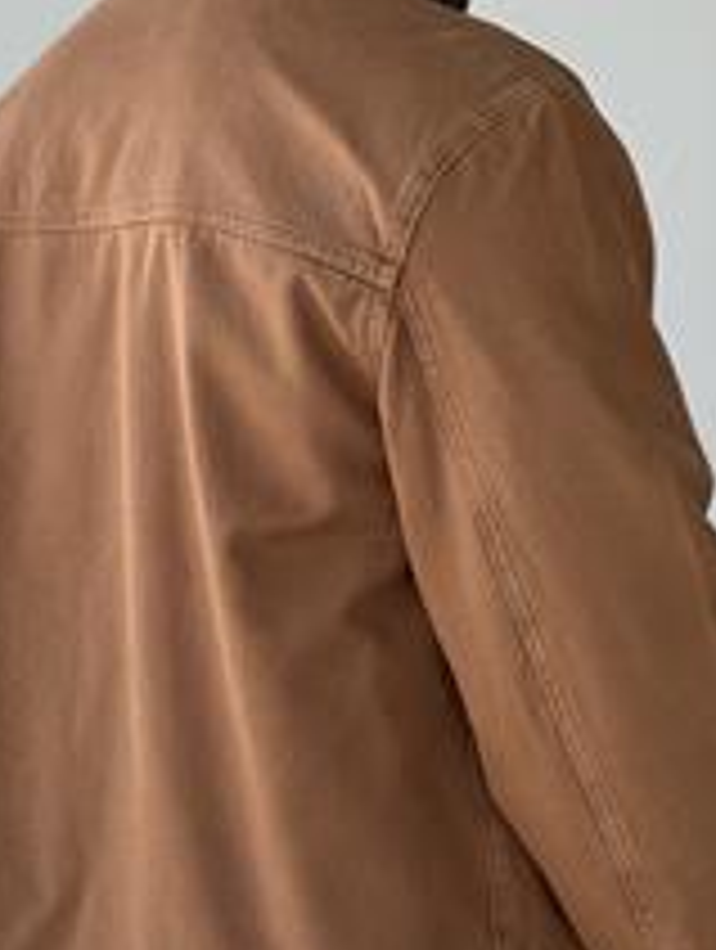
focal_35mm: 121
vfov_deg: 16.2
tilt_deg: +2.4
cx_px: 365
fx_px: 3327
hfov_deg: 12.3
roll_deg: +0.4
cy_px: 331
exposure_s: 1/345
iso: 80
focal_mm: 6.76
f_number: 1.78
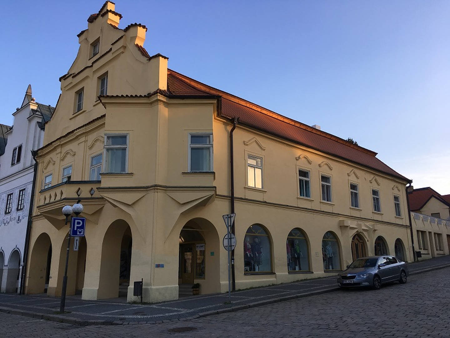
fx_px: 377
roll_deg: +0.9
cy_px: 169
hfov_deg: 61.7
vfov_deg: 48.2
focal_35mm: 29
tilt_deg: +14.0
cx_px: 225
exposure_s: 1/331
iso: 25
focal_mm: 4.15
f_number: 2.2
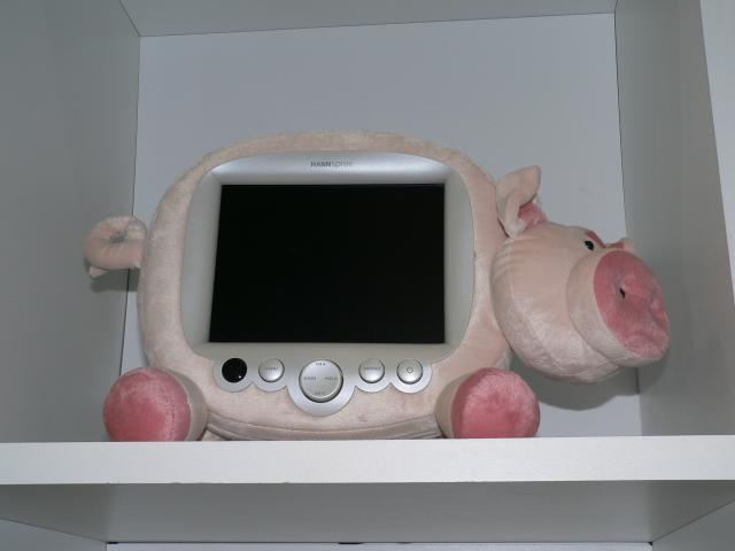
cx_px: 368
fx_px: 998
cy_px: 276
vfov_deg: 30.9
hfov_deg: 40.4
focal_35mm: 47
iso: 80
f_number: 2.8
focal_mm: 7.8
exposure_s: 1/250
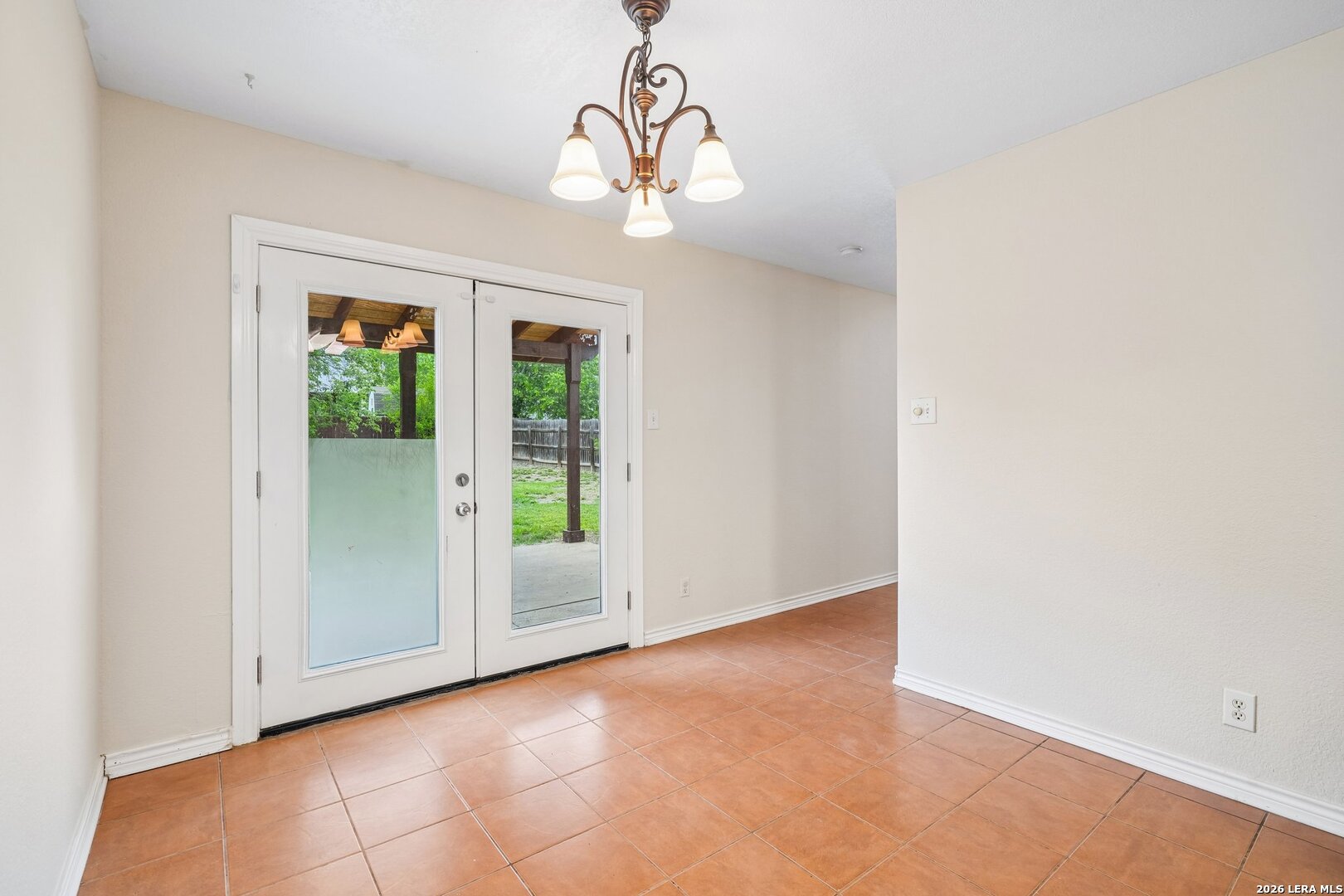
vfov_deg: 73.7
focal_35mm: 16
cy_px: 448
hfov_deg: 96.7
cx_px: 672
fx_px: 597
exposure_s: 1/20
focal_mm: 16
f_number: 8
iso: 400
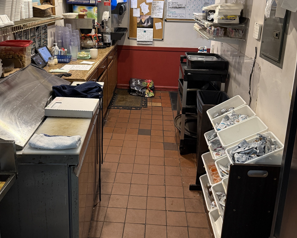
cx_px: 146
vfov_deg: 44.6
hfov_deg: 55.7
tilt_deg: -13.7
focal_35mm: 32
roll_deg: -2.7
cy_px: 66
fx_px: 281
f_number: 1.78
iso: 320
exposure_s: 1/60
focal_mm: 6.76
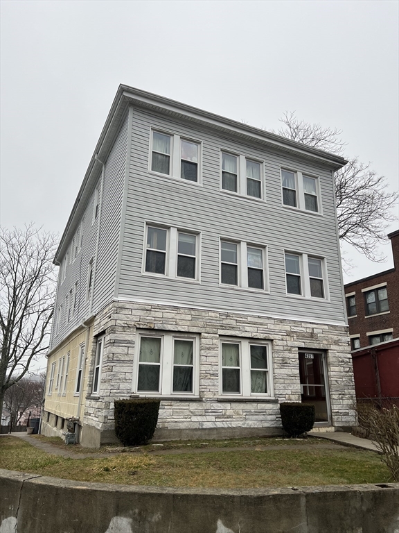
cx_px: 200
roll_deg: -1.2
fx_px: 400
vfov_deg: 67.3
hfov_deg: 53.1
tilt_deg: +18.6
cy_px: 266
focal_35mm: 26
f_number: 1.5
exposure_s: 1/670
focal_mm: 5.7
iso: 50
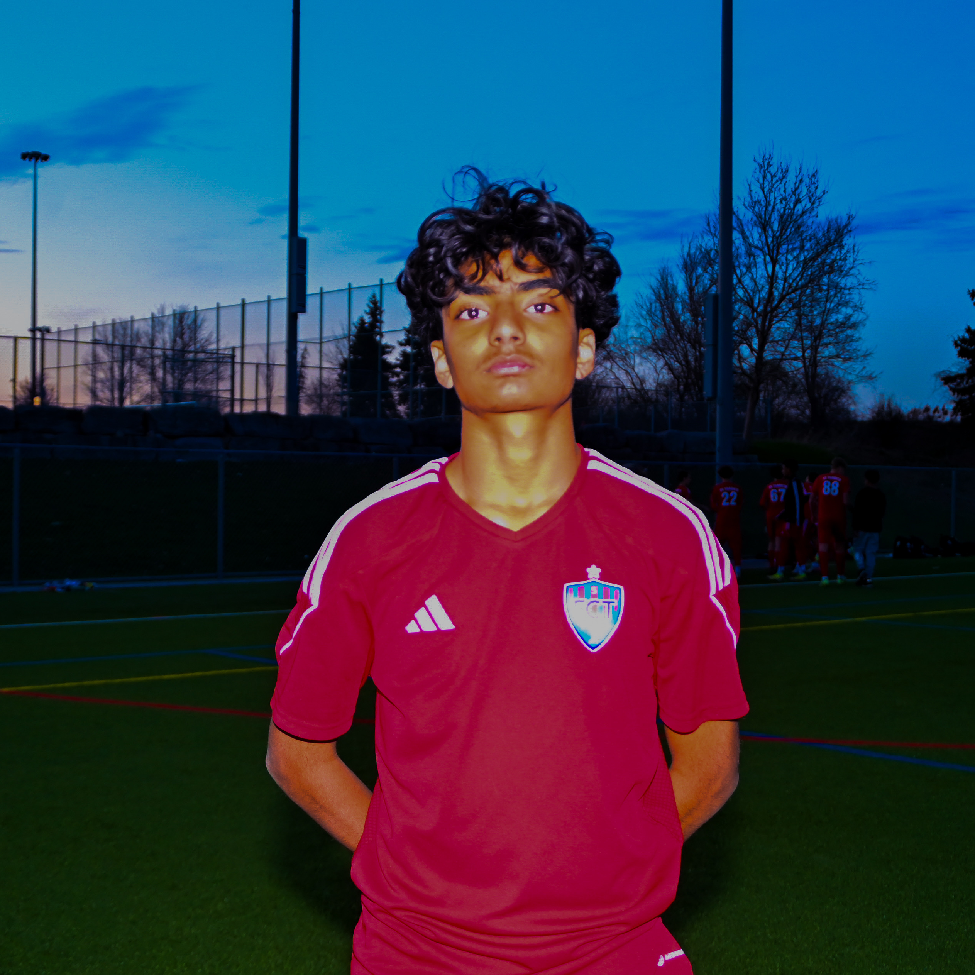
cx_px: 462
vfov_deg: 34.7
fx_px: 1561
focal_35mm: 49
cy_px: 488
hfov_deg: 34.7
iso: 1400
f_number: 3.8
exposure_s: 1/125
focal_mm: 25
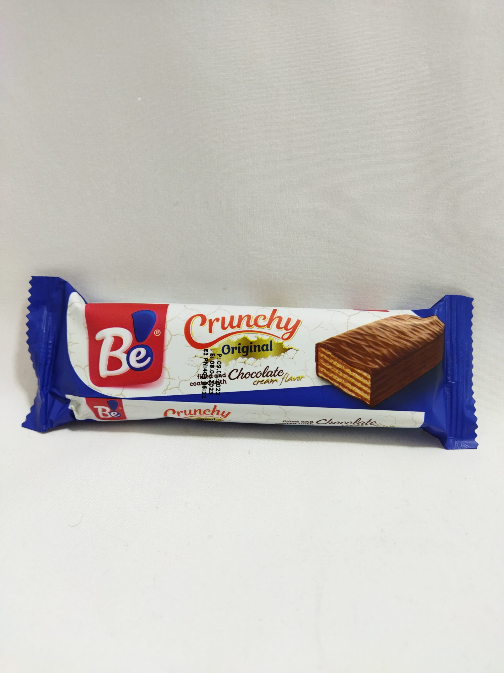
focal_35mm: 27
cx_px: 252
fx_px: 524
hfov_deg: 51.4
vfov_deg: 65.3
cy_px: 336
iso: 102
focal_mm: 4.71
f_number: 1.79
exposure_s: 1/100
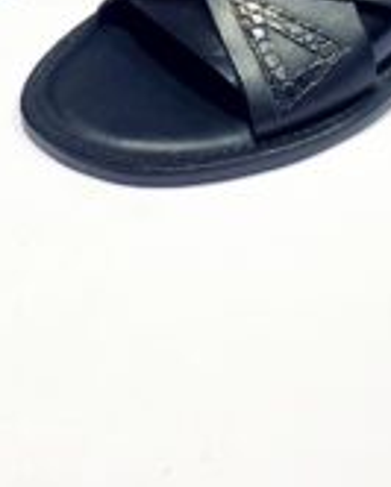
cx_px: 147
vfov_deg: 28.4
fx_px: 882
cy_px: -35
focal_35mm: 61
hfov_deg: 24.9
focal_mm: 4.3
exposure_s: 1/100
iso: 80
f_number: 2.4
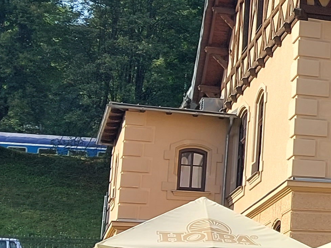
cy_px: 126
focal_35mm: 125
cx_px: 614
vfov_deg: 11.9
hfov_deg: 13.9
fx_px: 1195
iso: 20
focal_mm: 4.6
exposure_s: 1/580
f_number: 1.8
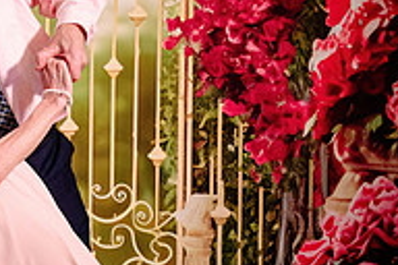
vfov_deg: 12.9
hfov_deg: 18.7
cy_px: 214
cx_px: -2
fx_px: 1172
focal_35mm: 106
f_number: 3.5
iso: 1250
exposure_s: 1/160
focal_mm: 35
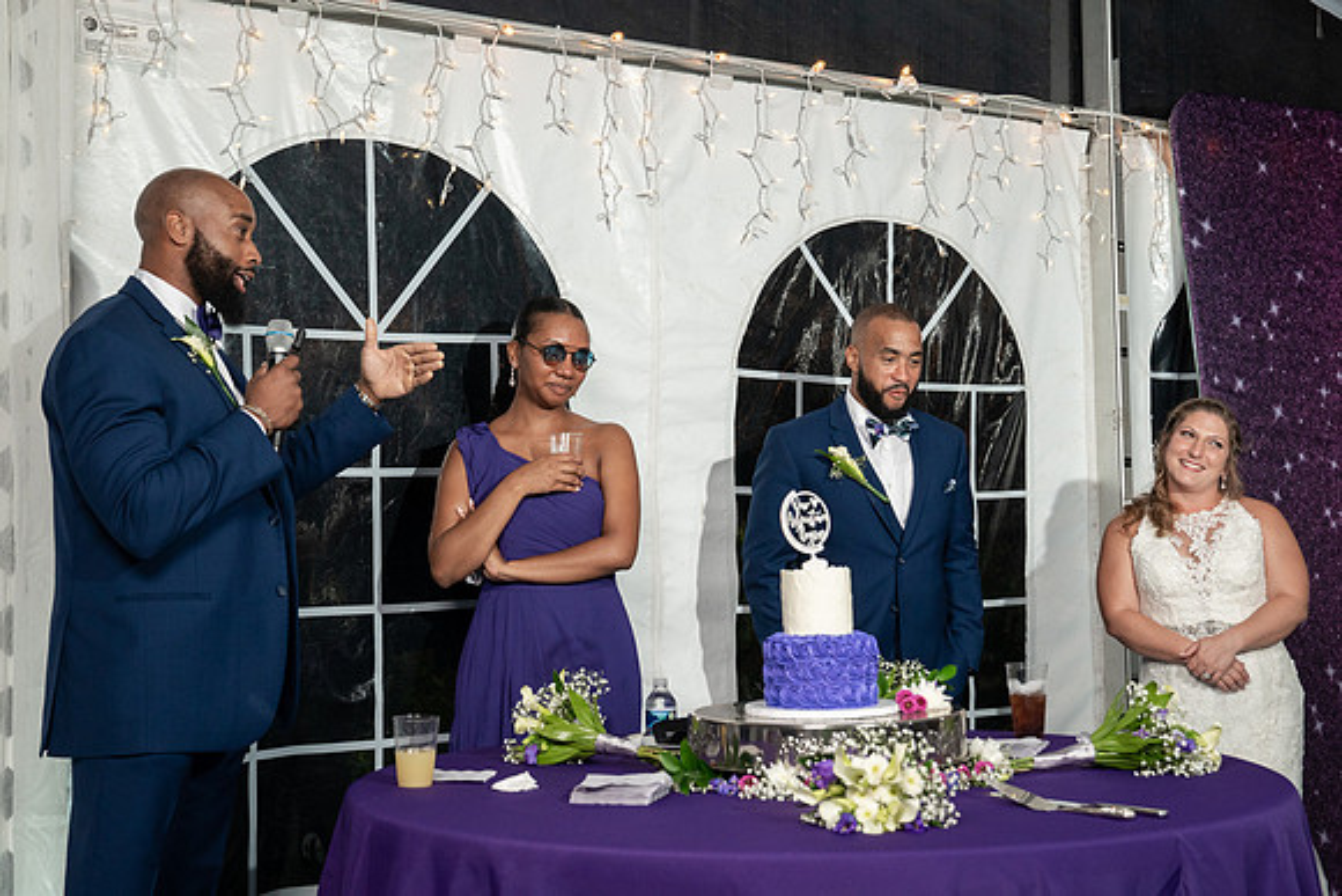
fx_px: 1728
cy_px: 427
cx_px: 637
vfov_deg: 29.0
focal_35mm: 46
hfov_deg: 42.4
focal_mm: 44
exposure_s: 1/200
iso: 1600
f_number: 5.6
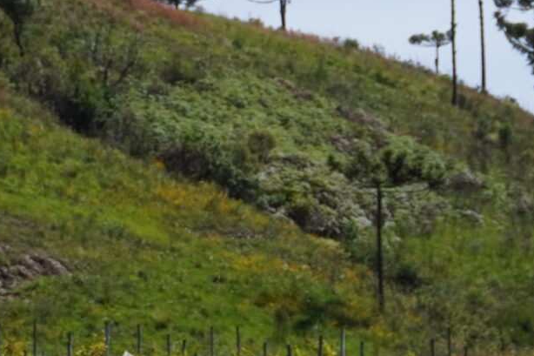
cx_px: -135
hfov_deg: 7.6
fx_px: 3990
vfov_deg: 5.1
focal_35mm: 269
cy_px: 405
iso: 320
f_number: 5.6
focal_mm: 43
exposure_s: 1/2000
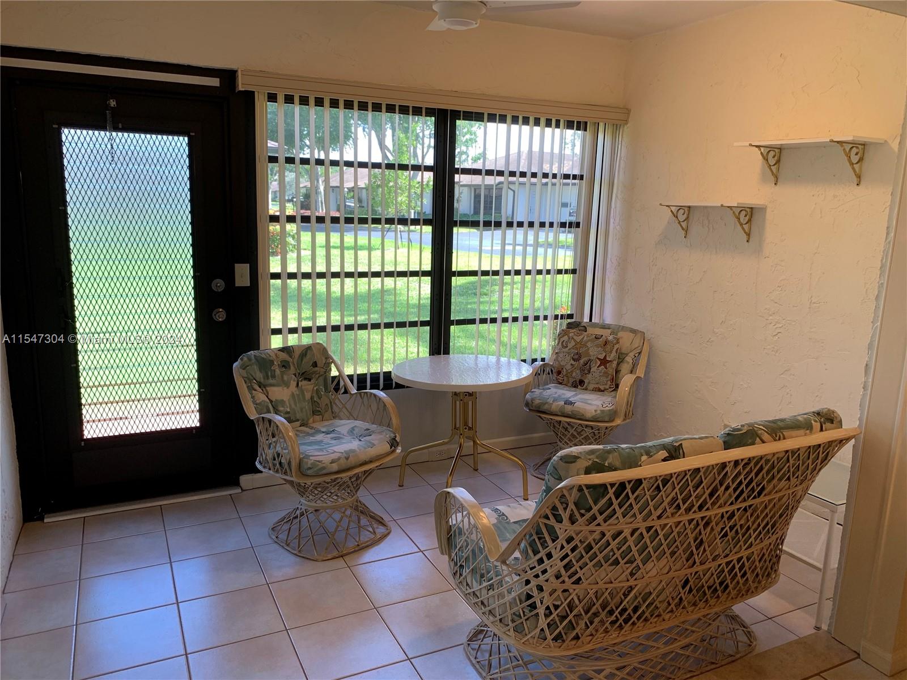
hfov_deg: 67.3
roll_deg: -1.8
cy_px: 340
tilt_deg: -11.4
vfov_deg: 53.1
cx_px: 454
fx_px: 681
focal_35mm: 26
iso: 40
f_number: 1.8
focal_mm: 4.25
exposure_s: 1/120
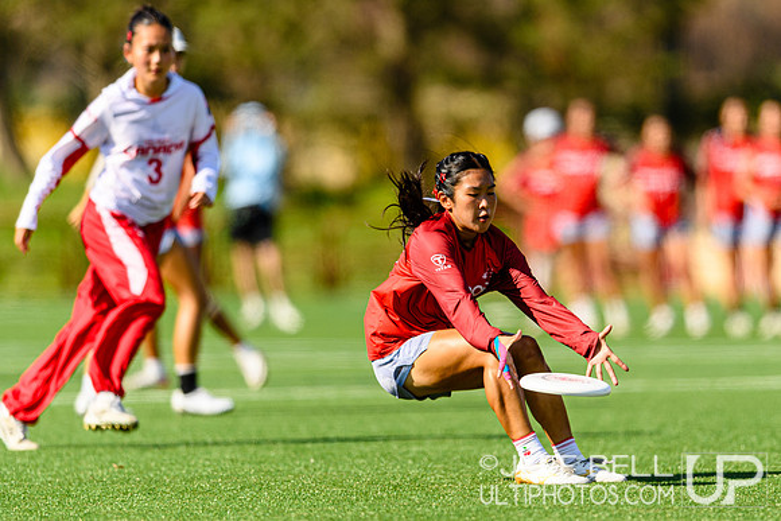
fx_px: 10758
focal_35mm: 496
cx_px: 484
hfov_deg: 4.2
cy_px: 274
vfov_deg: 2.8
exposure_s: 1/1600
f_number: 3.2
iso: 100
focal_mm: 400
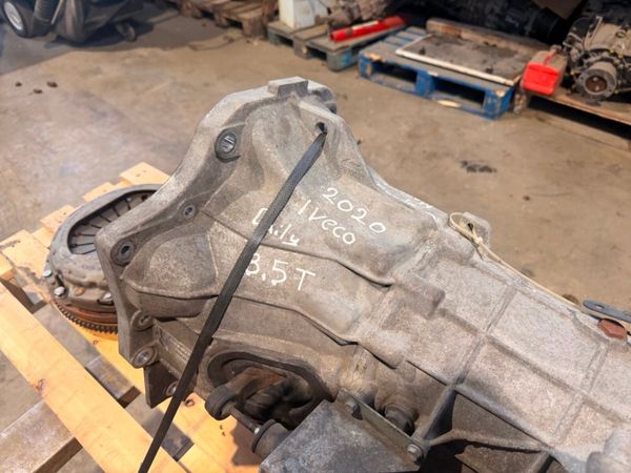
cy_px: 236
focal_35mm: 24
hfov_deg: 71.6
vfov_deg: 56.8
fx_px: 437
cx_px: 316
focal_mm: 6.76
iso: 200
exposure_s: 1/79
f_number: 1.78
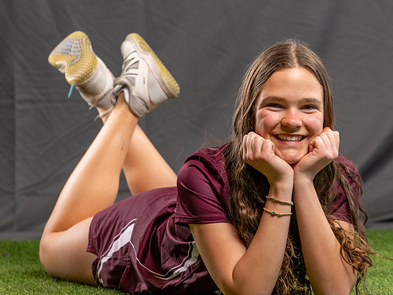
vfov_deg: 6.6
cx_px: 292
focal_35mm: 226
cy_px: 168
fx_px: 2566
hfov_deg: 8.7
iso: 250
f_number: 4.5
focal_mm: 120
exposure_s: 1/200
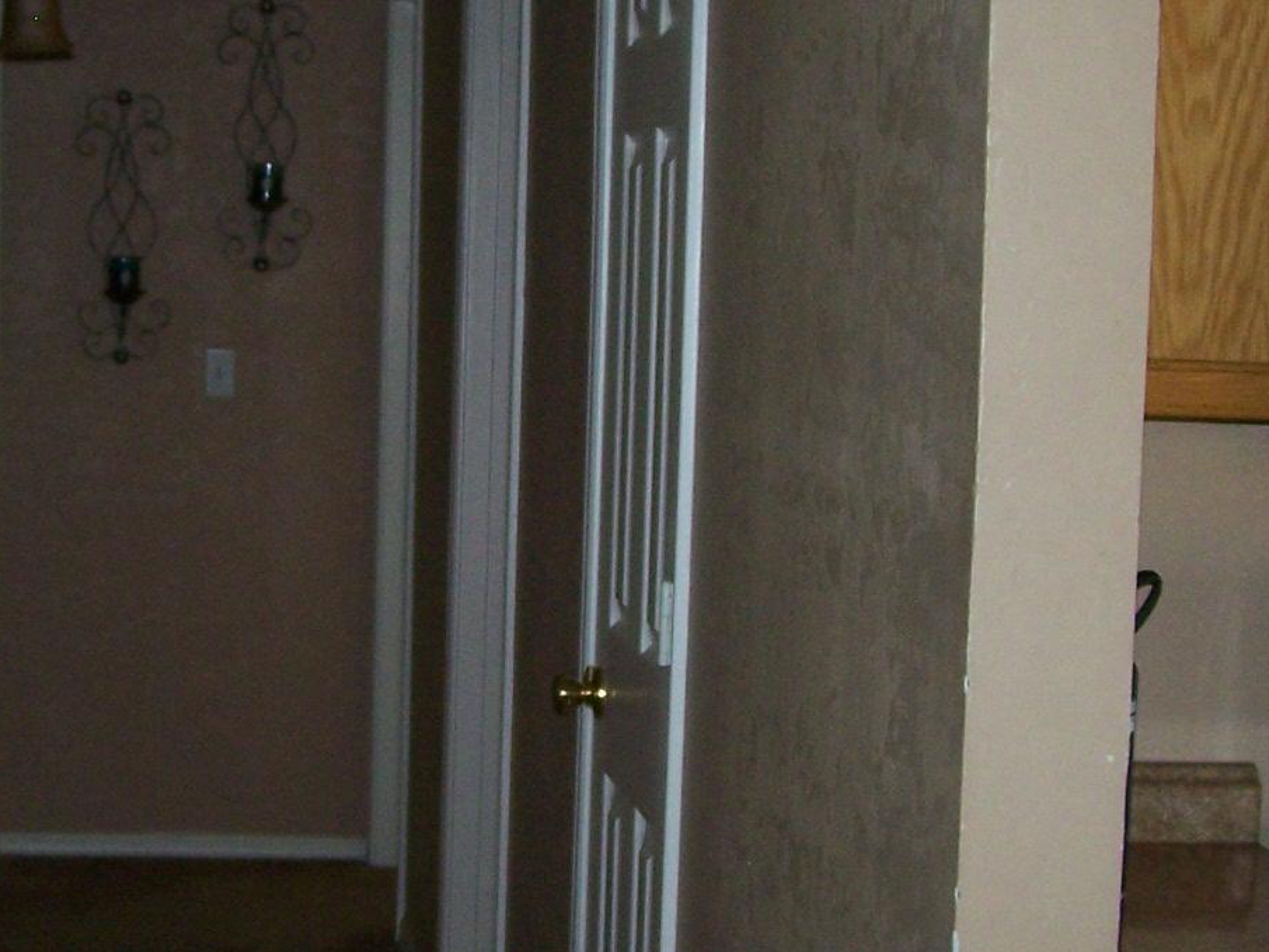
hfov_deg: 22.6
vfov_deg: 17.2
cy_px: 561
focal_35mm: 86
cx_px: 387
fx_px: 3153
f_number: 2.8
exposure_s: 1/60
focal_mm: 6.3
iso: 160
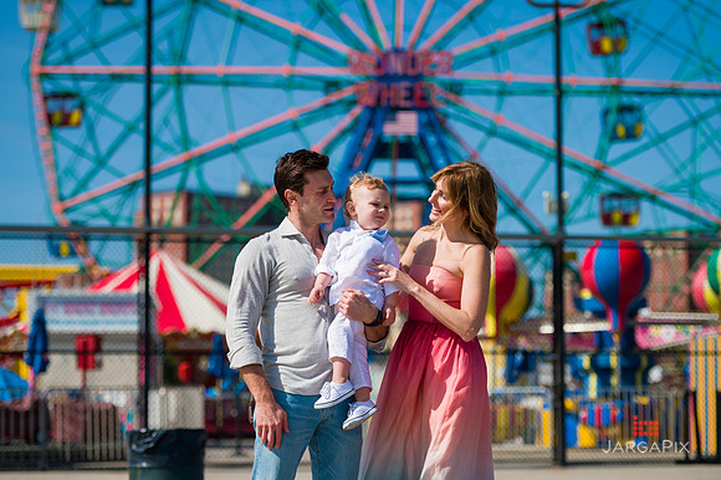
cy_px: 240
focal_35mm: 98
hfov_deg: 20.8
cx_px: 360
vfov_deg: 13.9
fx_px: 1962
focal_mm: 98
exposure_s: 1/6400
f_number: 3.2
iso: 200
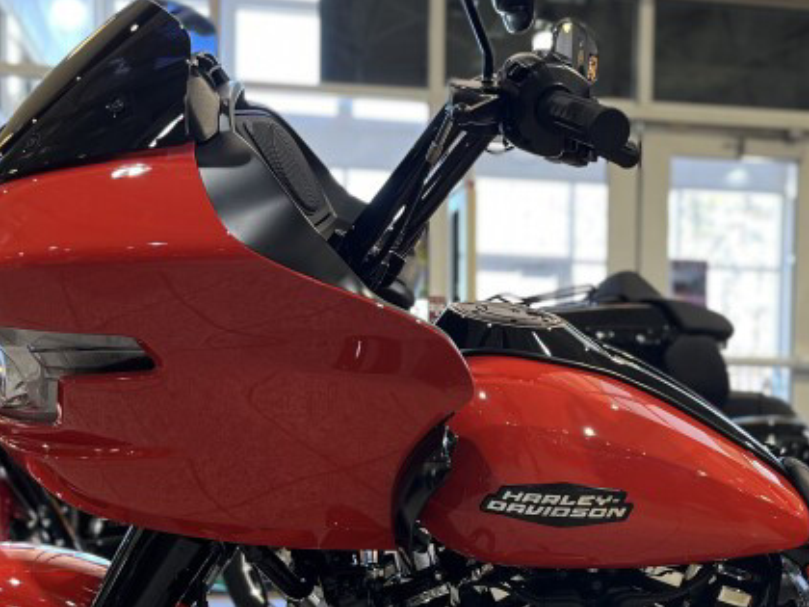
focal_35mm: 66
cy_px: 488
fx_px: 1542
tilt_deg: -3.5
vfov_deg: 22.0
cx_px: 671
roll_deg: -1.5
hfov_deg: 28.6
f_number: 1.6
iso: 80
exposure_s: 1/60
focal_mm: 5.1
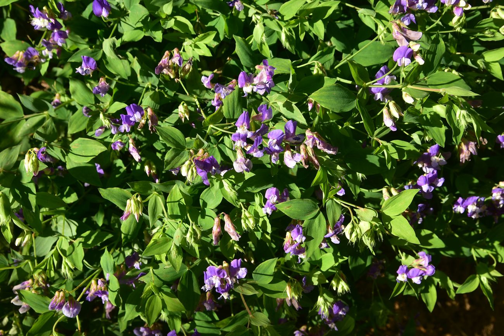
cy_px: 168
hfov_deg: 39.6
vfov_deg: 27.0
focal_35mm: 50
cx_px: 252
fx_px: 700
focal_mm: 50
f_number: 11
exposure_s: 1/125
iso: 160
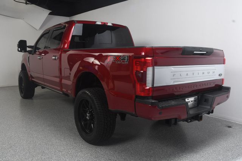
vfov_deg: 39.9
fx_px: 222
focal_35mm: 33
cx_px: 121
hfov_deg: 57.2
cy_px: 80
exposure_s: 1/160
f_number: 9
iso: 100
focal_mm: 22
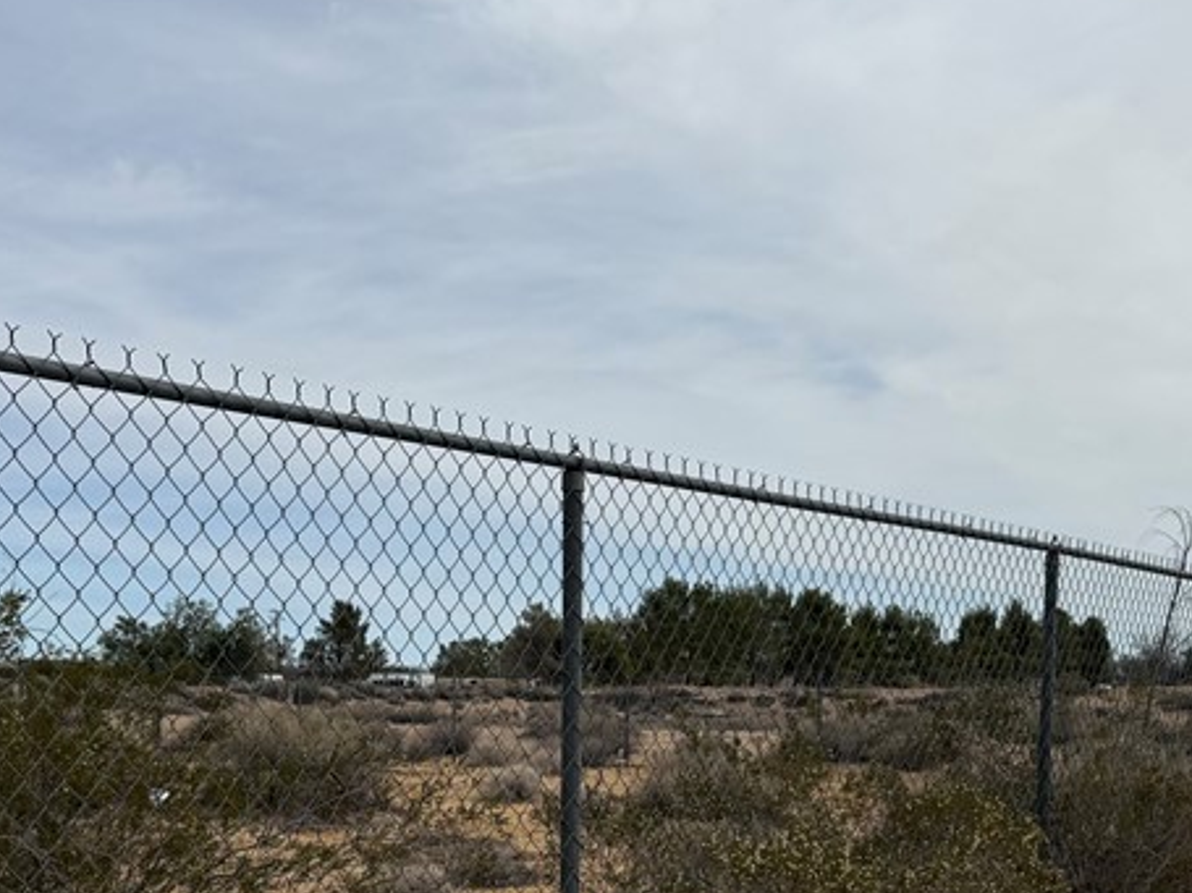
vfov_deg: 26.0
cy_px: 841
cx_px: 741
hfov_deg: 35.4
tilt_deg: -4.8
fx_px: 1859
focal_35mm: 54
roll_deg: -1.4
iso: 80
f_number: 1.78
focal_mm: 6.76
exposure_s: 1/11905
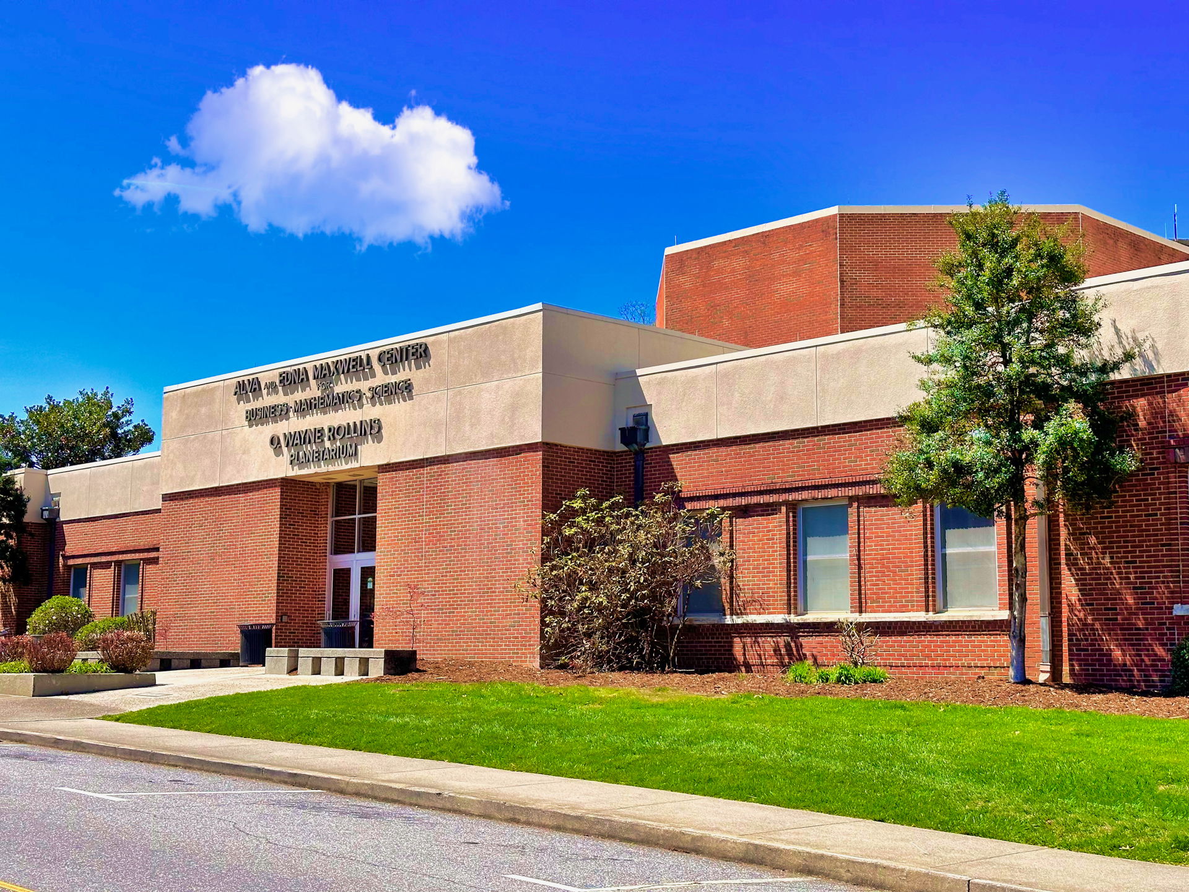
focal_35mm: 48
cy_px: 446
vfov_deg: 30.3
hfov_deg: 39.7
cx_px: 594
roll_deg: -1.4
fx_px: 1649
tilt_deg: +7.3
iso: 64
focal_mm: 6.86
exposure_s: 1/3731
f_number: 1.78
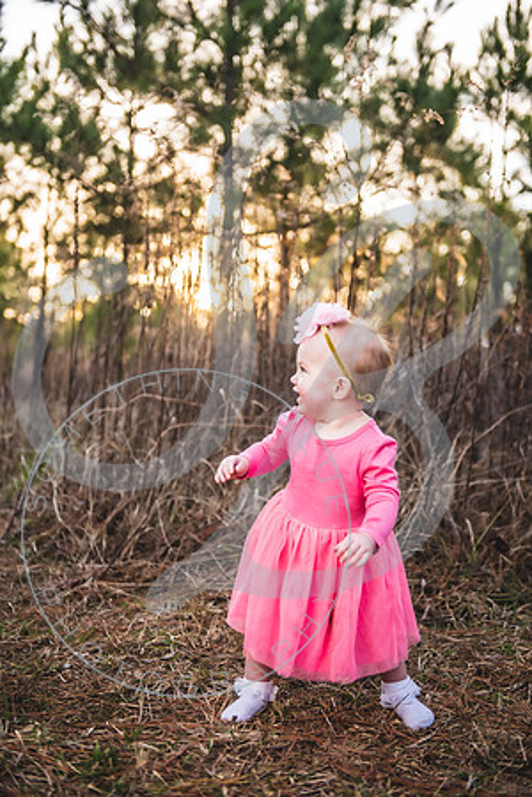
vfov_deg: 39.6
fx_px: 1108
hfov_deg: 27.0
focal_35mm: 50
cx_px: 266
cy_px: 398
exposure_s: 1/125
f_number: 2.8
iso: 100
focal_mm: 50
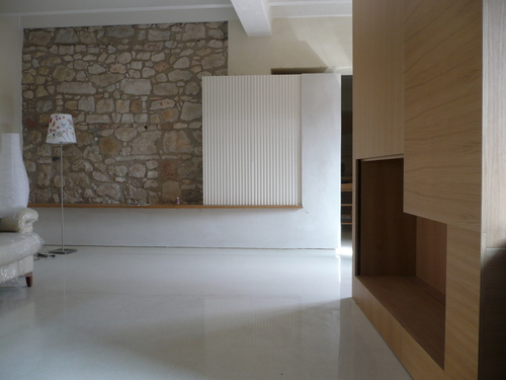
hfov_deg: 52.6
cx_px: 253
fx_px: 512
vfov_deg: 40.7
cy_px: 190
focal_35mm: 35
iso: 100
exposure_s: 1/50
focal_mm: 5.8
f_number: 2.8
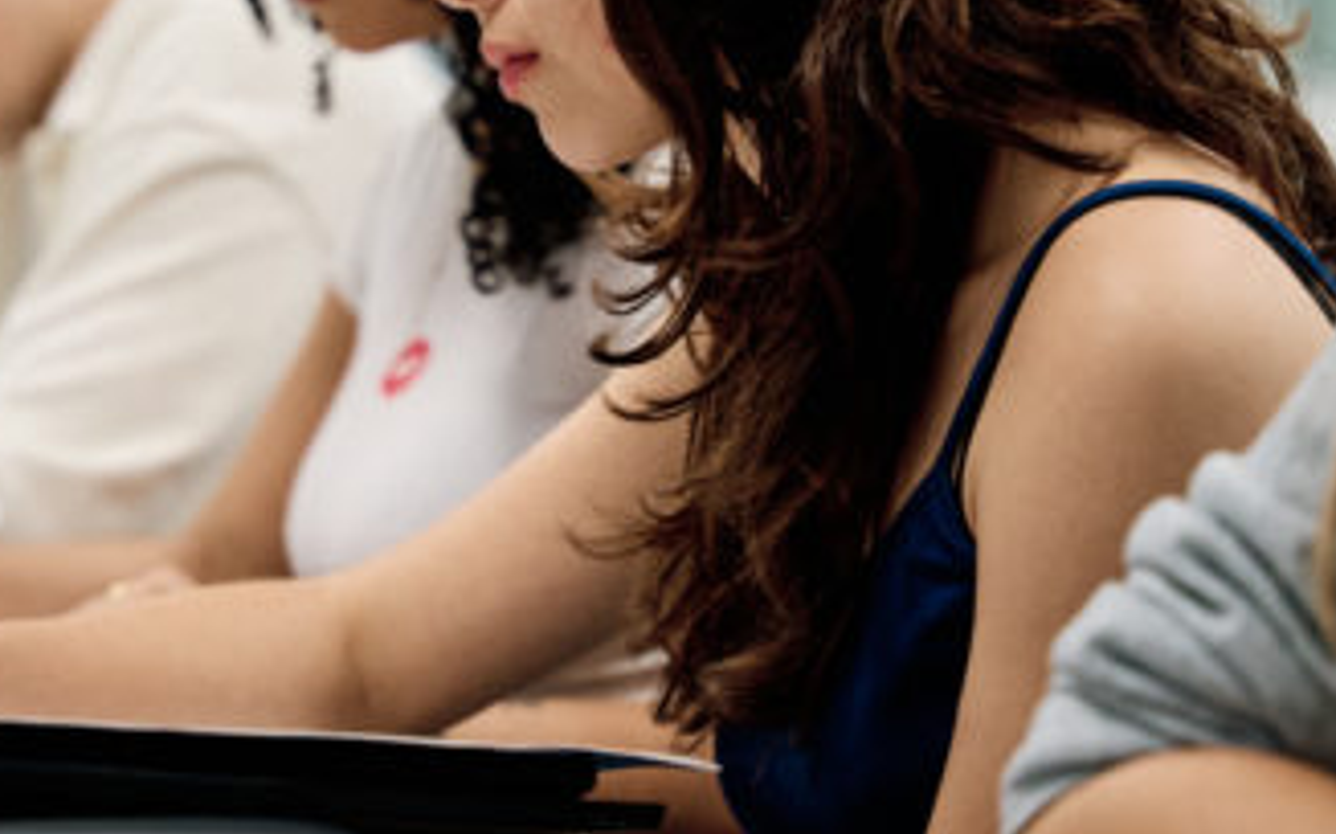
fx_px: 5532
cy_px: 184
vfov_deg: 8.6
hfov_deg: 13.8
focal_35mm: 152
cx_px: 576
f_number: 2.8
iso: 800
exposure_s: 1/160
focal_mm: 70
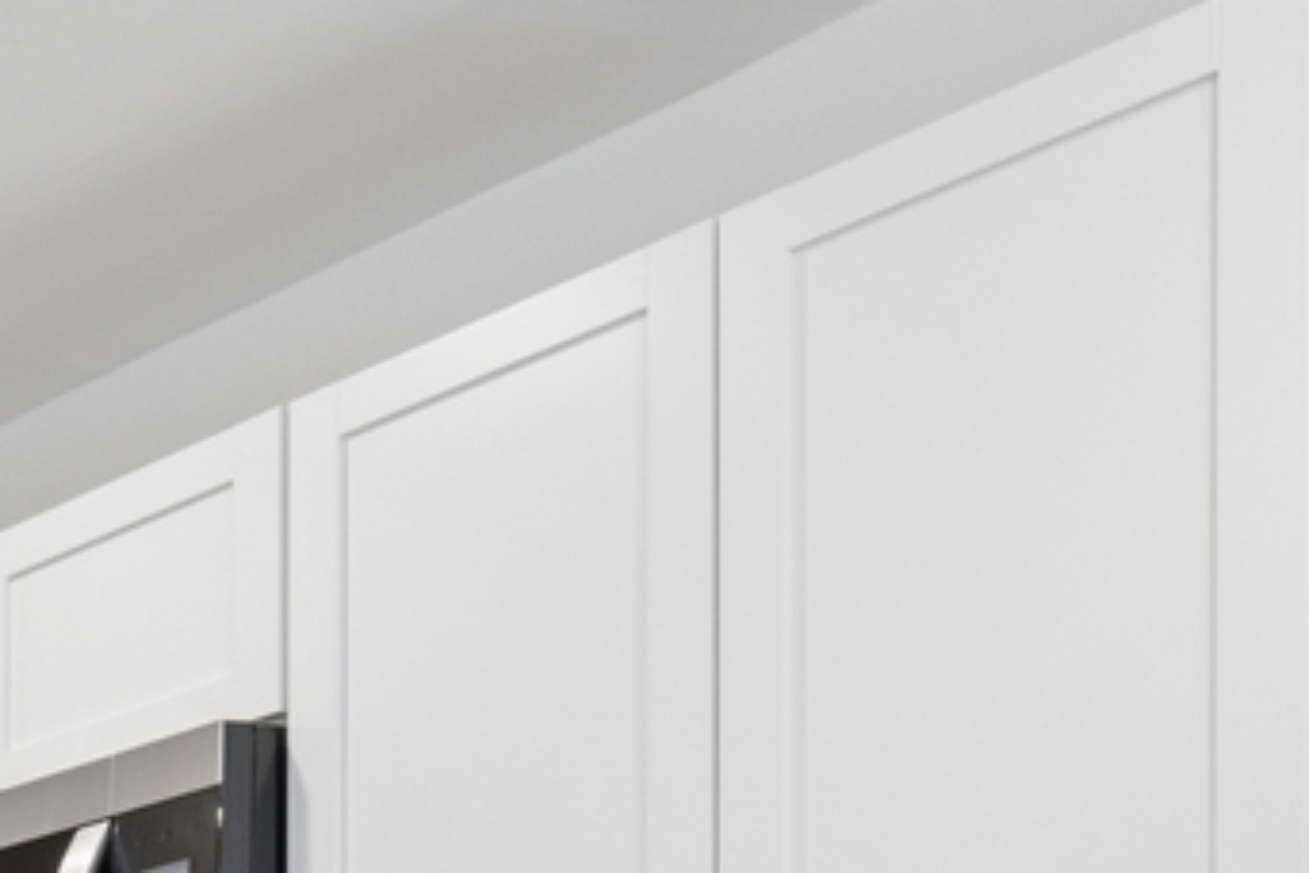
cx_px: -1573
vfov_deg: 16.5
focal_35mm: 71
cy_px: 1501
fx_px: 2581
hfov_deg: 16.8
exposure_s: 1/3.33
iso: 400
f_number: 11
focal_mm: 15
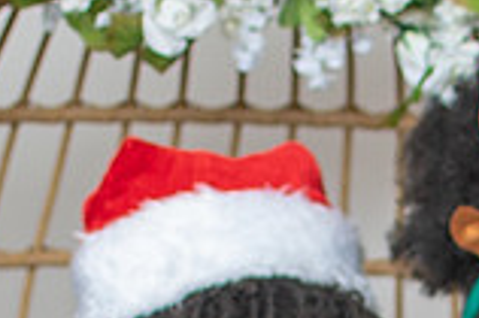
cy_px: 536
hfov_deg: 6.6
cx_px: 274
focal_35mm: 313
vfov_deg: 4.3
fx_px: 4160
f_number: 3.2
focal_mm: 35
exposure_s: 1/250
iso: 100
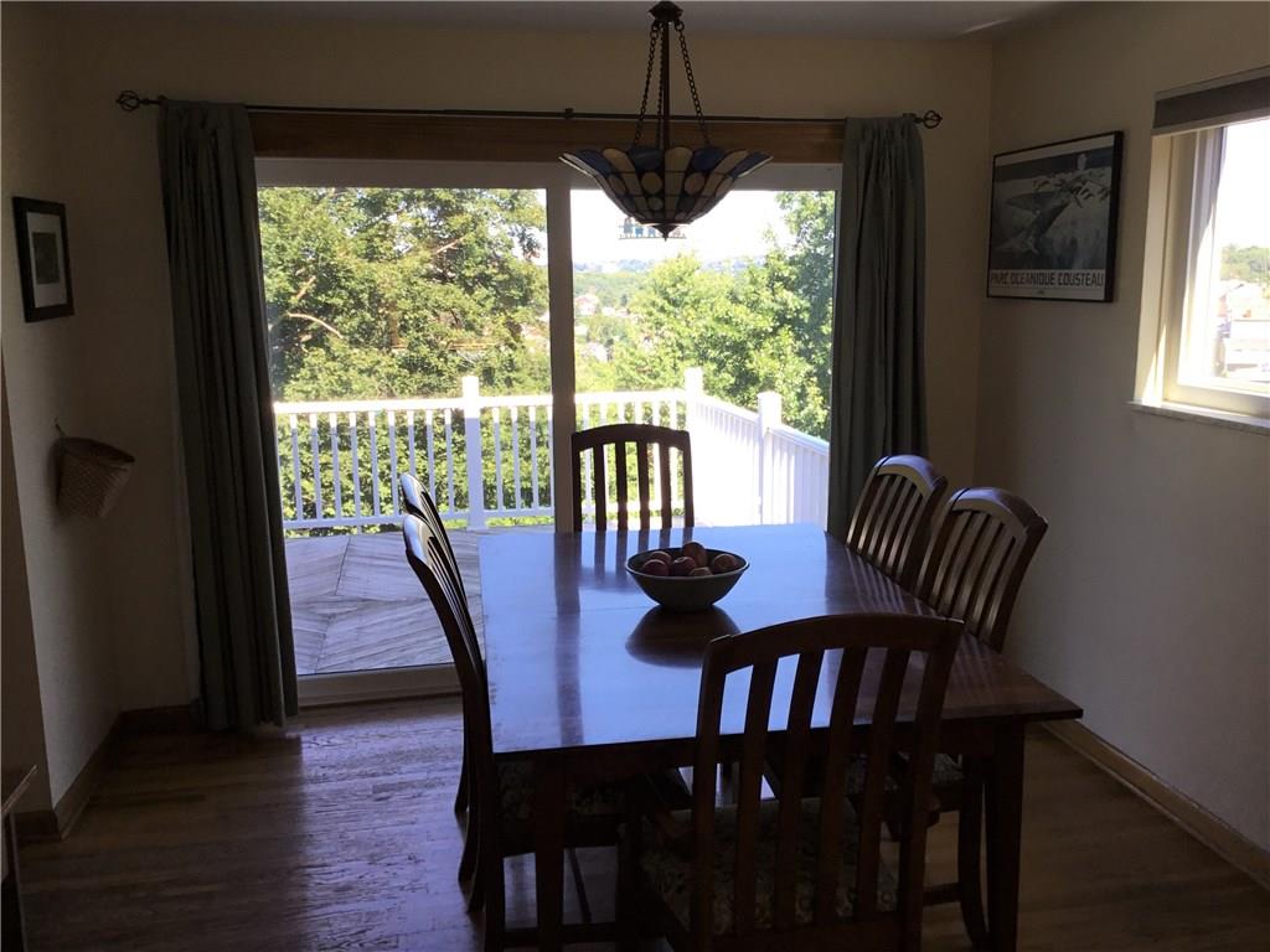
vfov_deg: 45.4
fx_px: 1137
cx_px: 635
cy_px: 476
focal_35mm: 31
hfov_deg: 58.4
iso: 25
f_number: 2.4
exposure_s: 1/120
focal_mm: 3.3
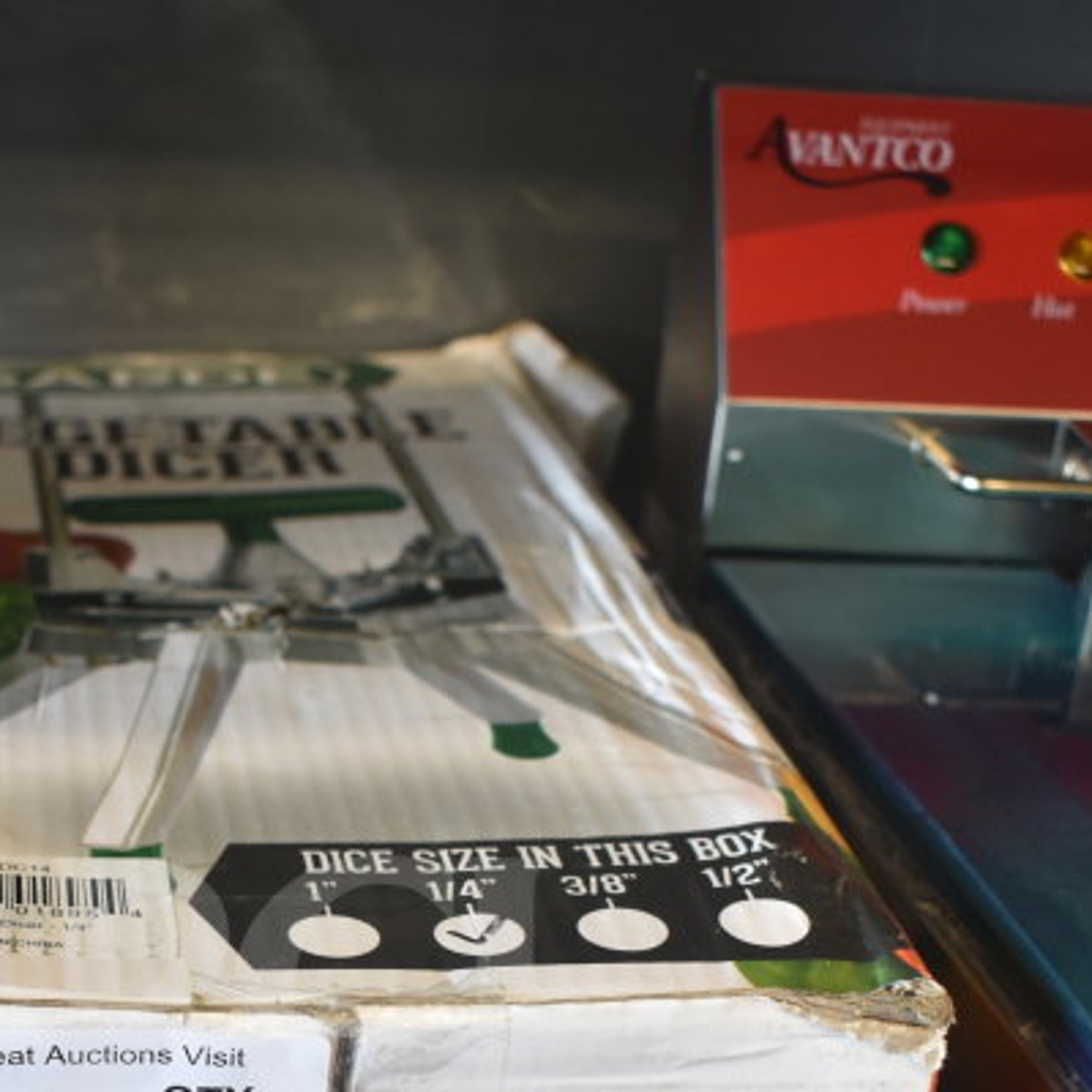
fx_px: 2498
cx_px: 298
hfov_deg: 24.4
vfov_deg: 23.7
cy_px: 1074
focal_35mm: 70
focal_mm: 24
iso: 500
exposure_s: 1/40
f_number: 4
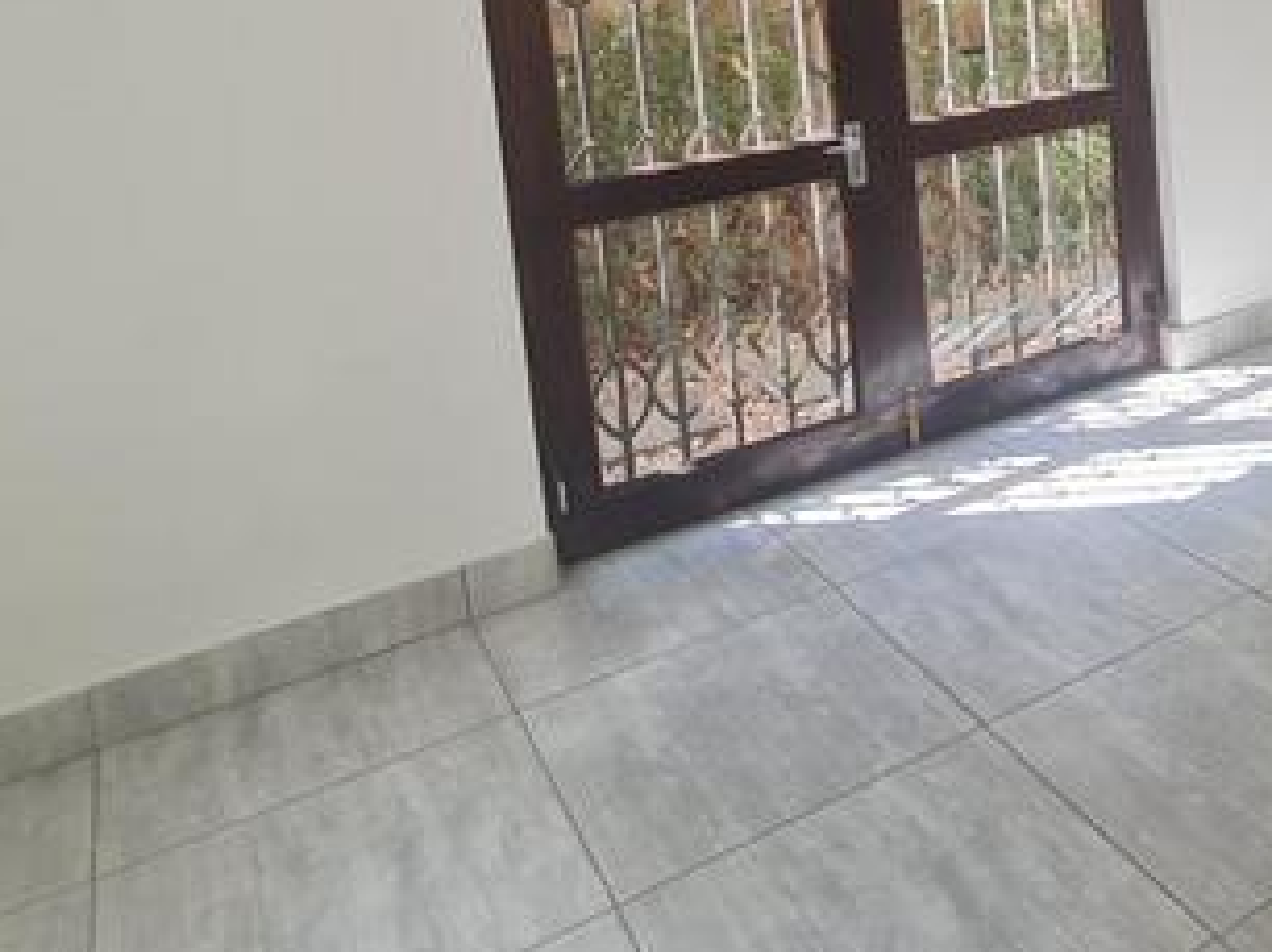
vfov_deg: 37.9
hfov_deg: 48.8
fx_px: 1248
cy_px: 33
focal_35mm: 34
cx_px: 1122
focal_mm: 2.2
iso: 50
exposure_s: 1/124
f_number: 2.2
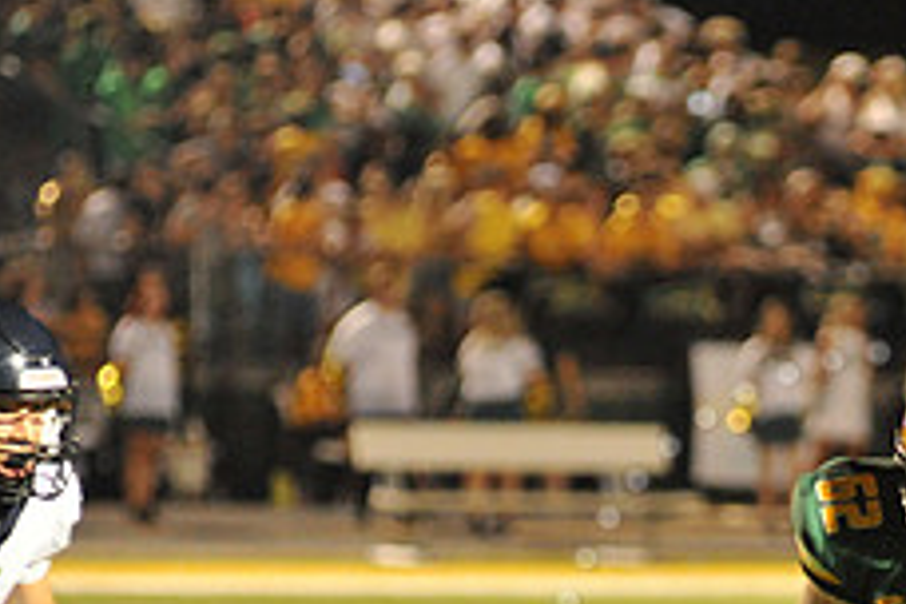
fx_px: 12784
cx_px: 918
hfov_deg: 4.1
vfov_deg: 2.7
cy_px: 715
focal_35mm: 508
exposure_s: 1/320
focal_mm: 200
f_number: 4
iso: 6400
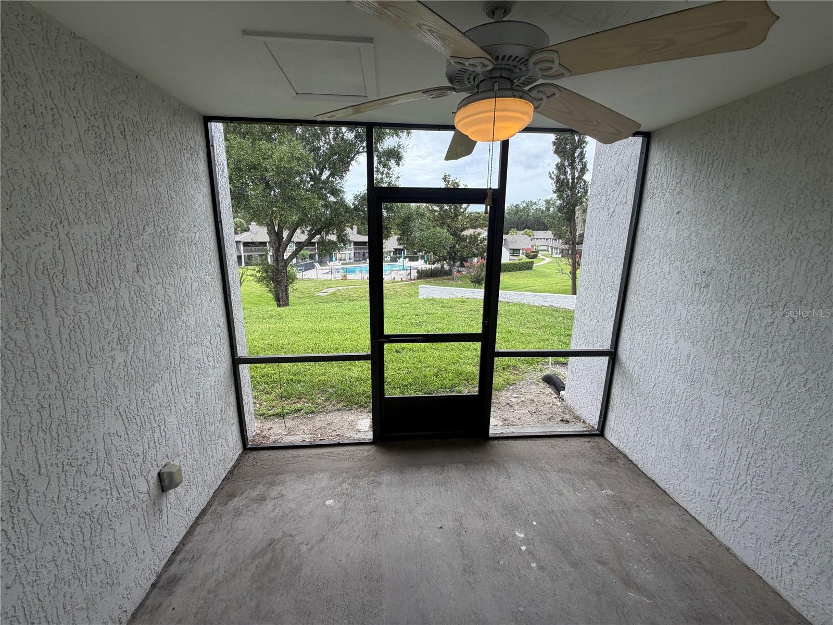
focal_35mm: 14
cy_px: 312
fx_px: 337
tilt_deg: -13.4
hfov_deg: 102.1
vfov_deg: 85.7
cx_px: 416
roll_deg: -0.8
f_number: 2.2
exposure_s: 1/204
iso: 40
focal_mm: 2.22
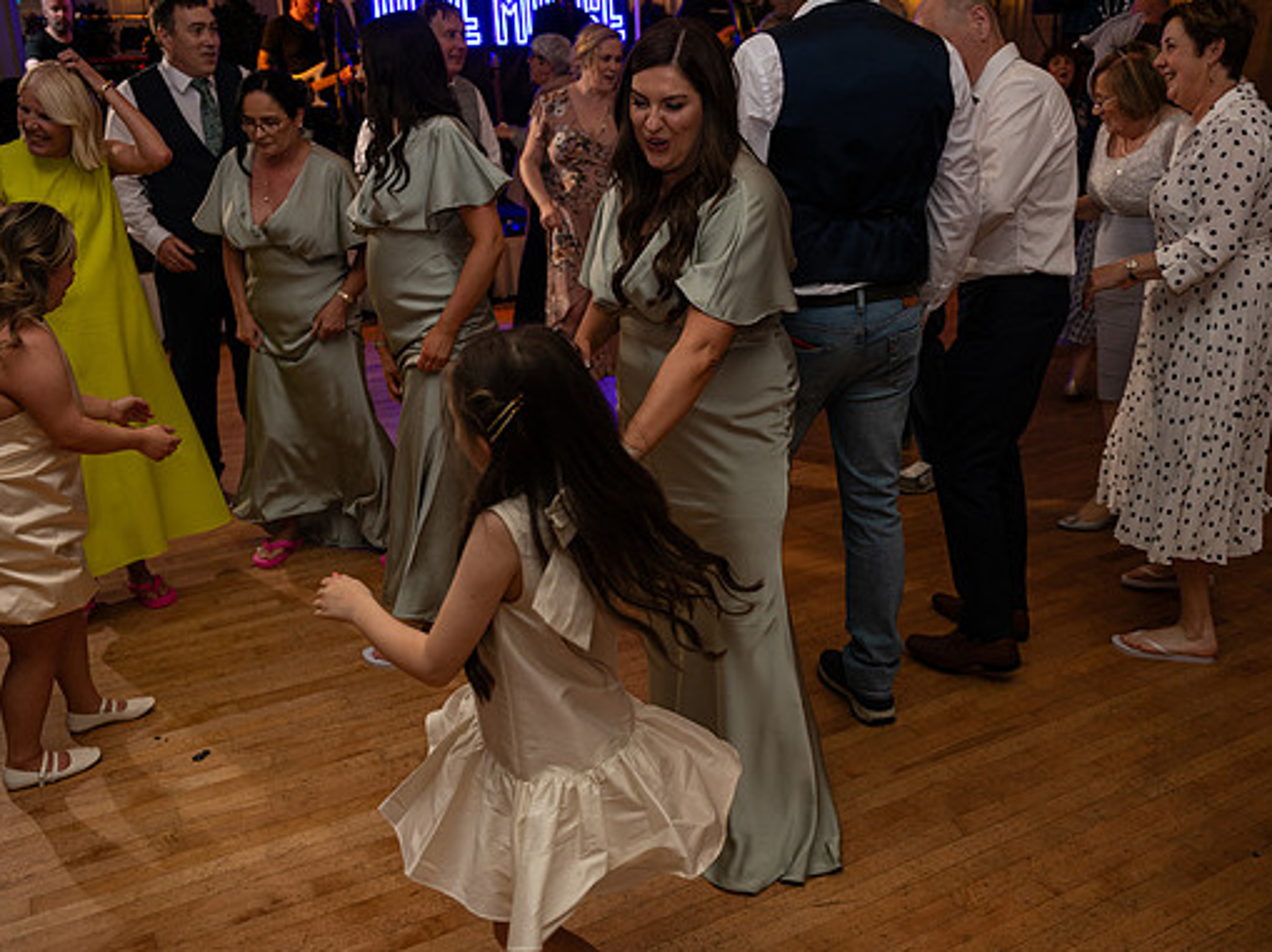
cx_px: 652
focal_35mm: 34
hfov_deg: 54.0
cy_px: 478
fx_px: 1248
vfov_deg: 41.7
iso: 500
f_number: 3.5
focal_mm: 31
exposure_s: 1/160
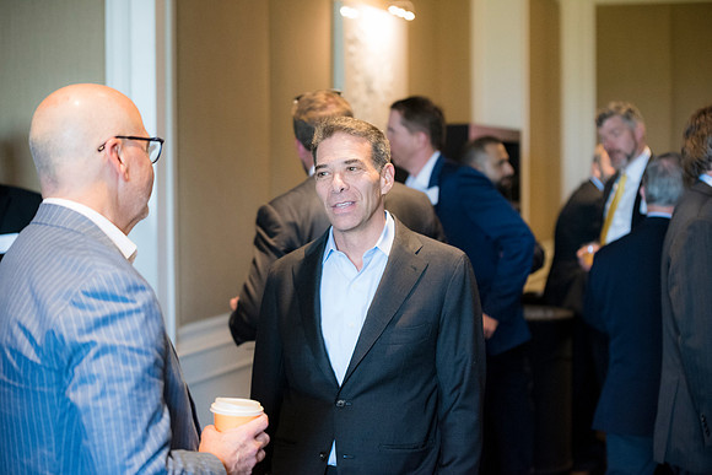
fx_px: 1385
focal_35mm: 70
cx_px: 356
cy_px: 238
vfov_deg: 19.5
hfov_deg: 28.8
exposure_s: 1/125
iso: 5000
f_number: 2.8
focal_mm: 70
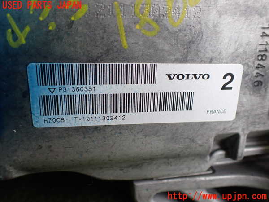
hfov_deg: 60.0
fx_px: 233
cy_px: 101
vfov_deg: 46.8
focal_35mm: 30
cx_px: 134
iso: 320
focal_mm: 5.4
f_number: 2.3
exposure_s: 1/125
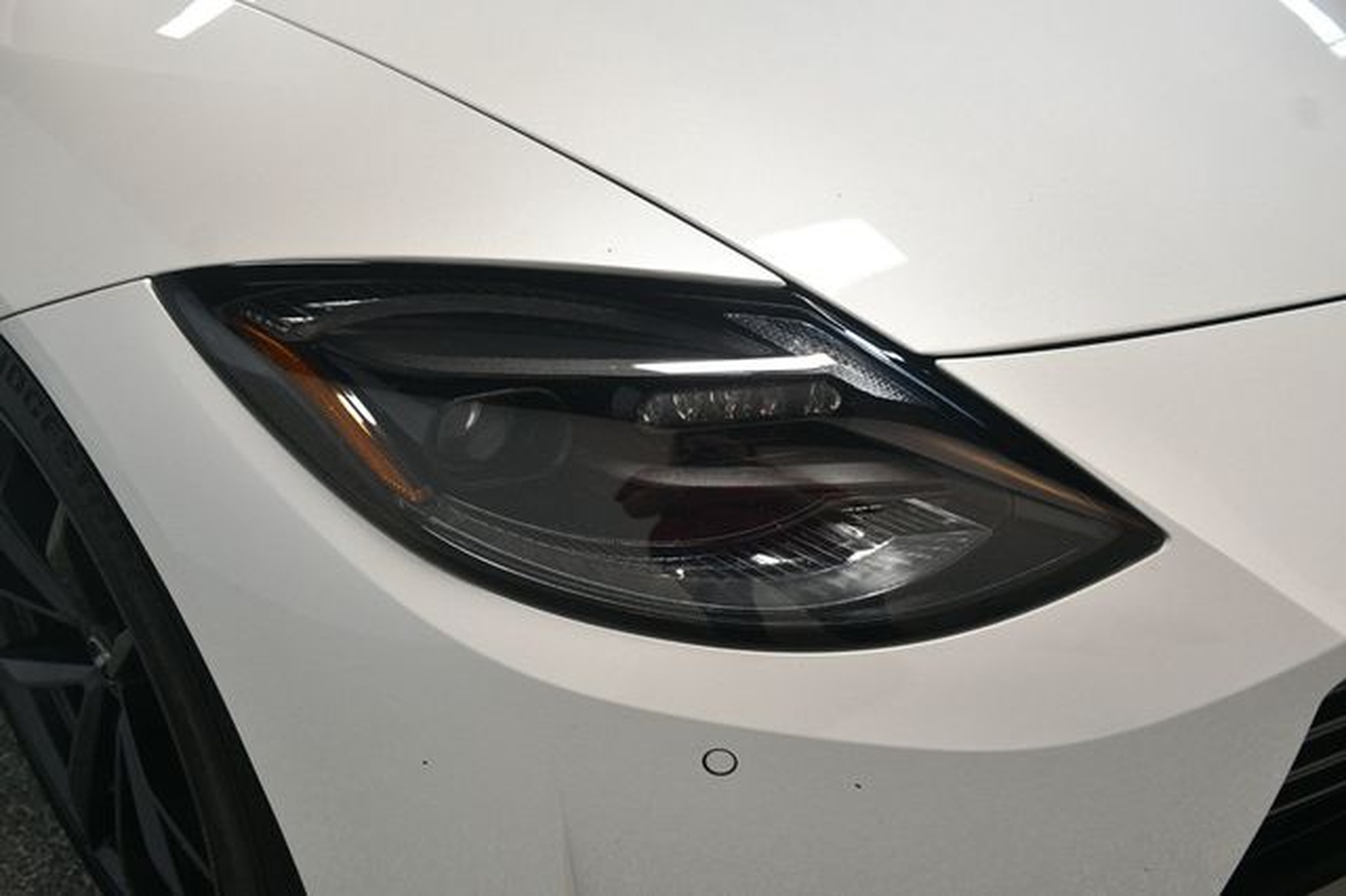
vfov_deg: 33.4
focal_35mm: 40
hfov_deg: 48.5
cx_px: 673
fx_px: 1495
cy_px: 448
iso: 1250
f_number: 4
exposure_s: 1/125
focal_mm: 27
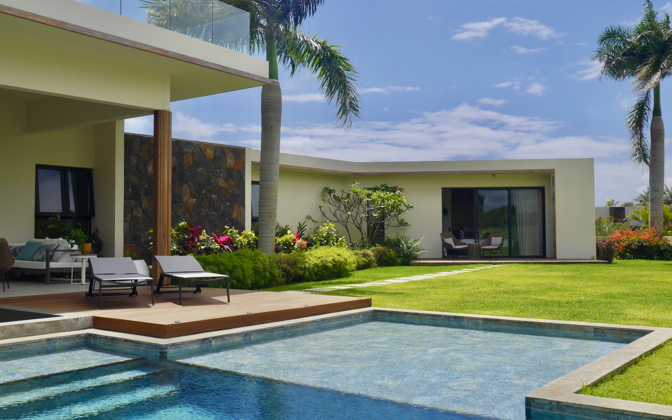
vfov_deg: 32.8
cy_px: 200
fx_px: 714
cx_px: 341
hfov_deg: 50.4
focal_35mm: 39
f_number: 9
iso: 160
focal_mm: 18
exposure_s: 1/640
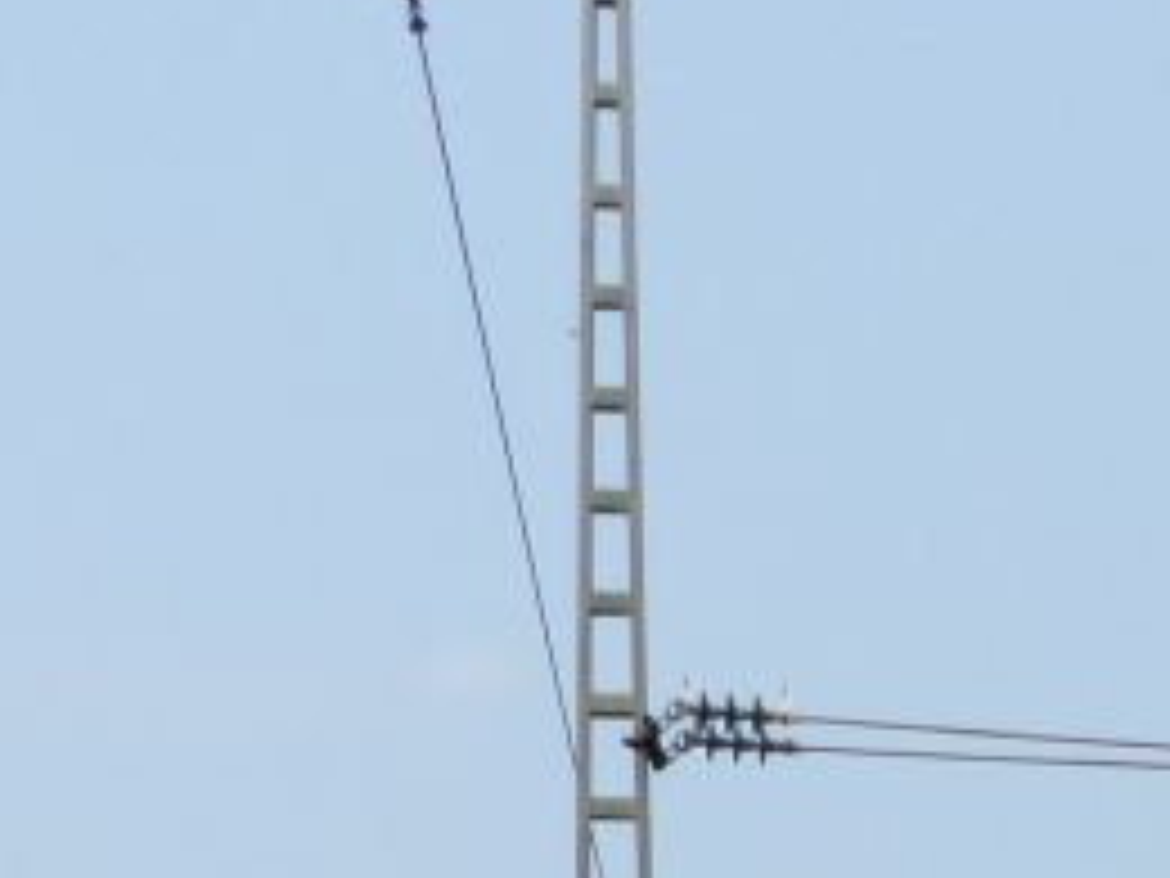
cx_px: 2304
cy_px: 1761
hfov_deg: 10.2
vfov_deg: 7.9
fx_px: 6084
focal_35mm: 180
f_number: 4
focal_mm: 7
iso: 160
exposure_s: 1/1000
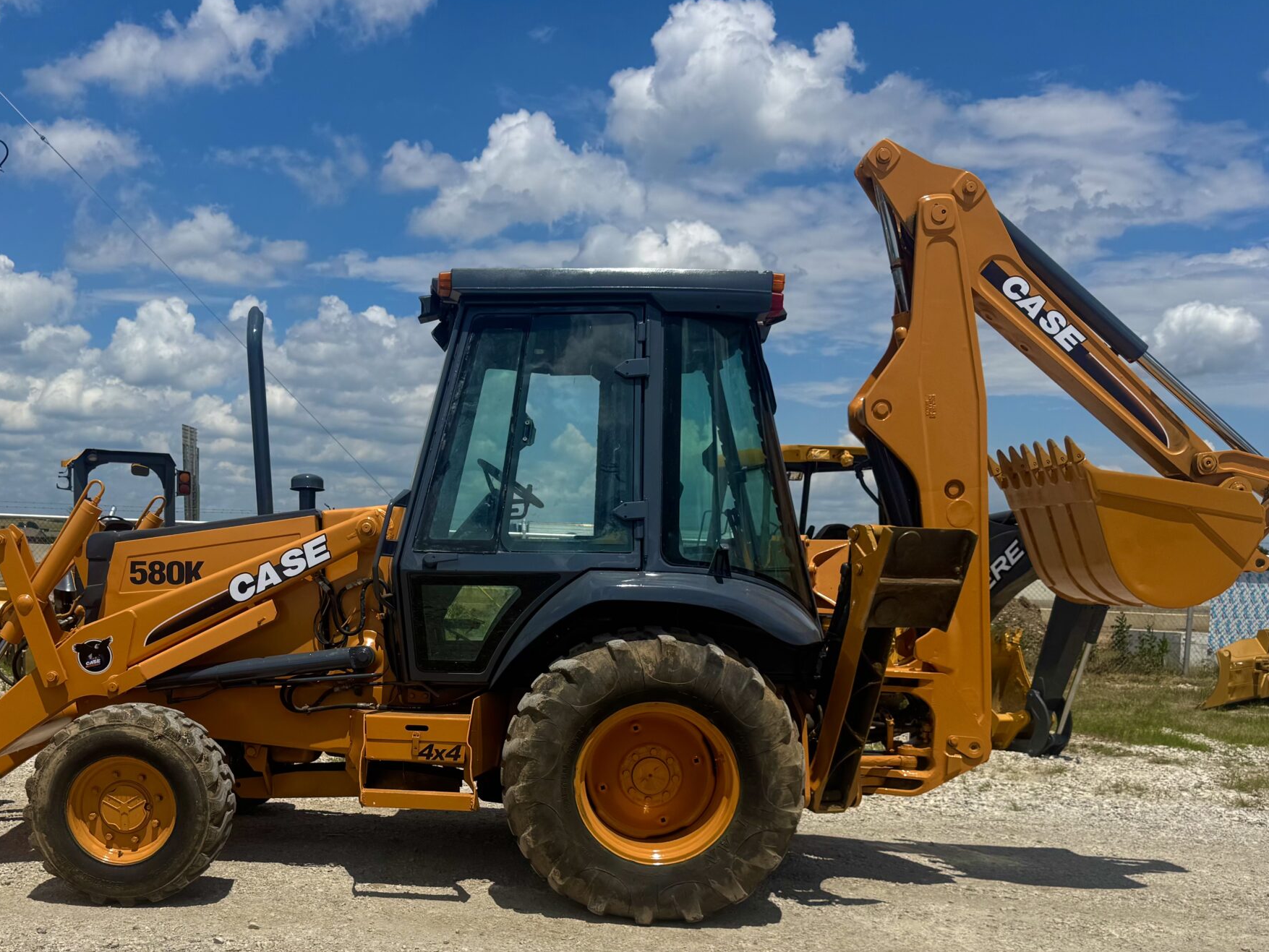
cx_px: 471
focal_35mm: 35
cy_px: 678
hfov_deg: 52.0
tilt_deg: -5.9
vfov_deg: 39.9
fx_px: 1283
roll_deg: -1.8
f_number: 1.78
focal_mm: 6.76
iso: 80
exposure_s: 1/12346
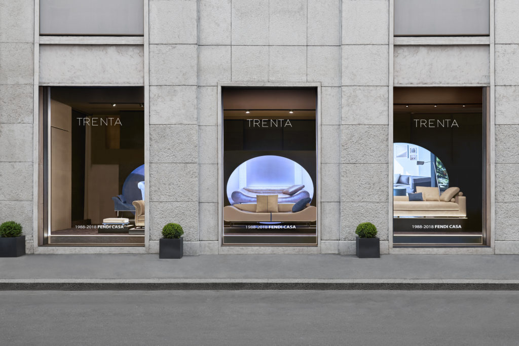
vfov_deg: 37.9
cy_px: 173
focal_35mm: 35
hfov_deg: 54.4
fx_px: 505
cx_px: 260
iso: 125
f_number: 6.3
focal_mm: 35
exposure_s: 1/10
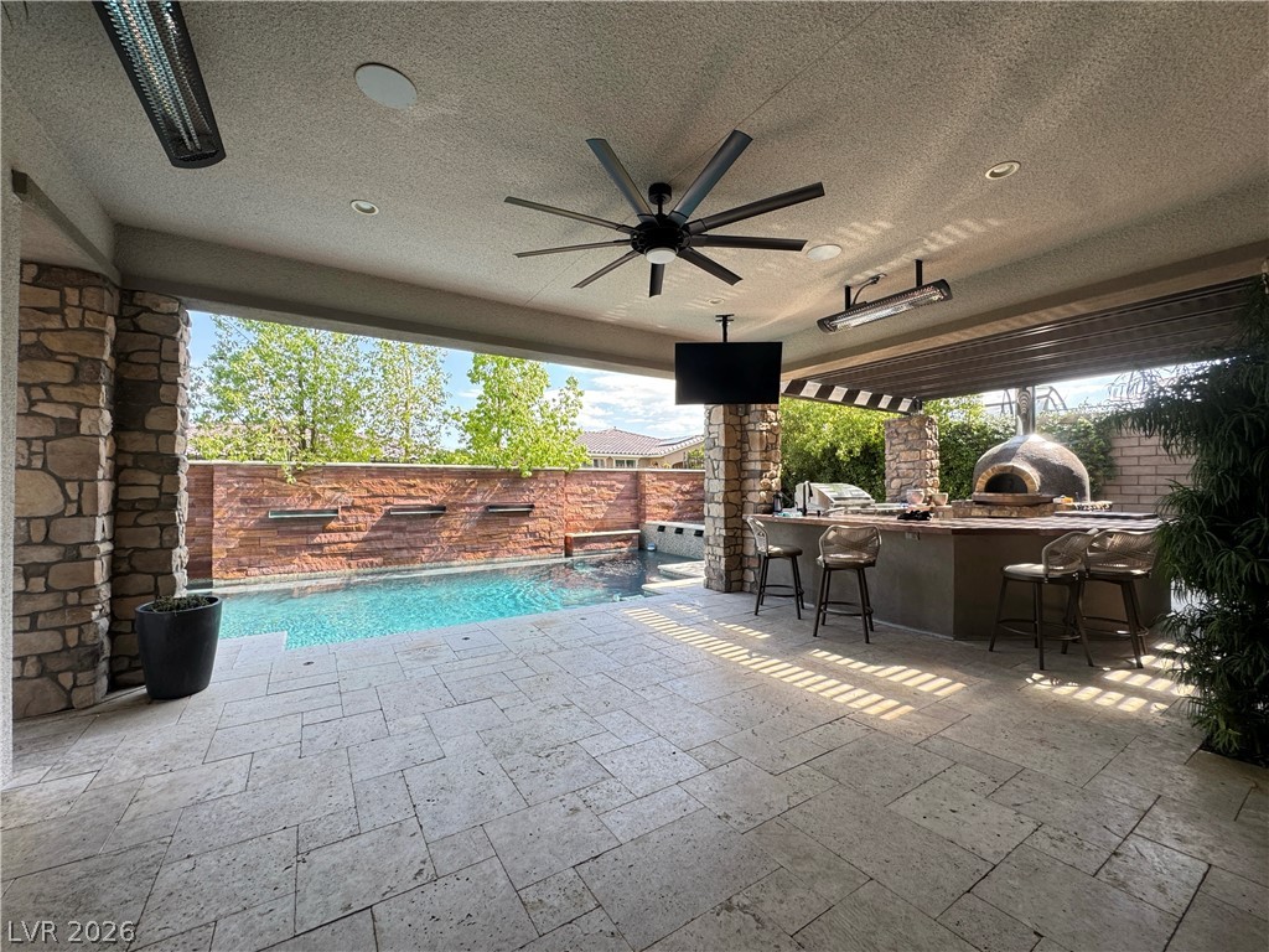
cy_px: 476
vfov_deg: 85.7
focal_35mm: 14
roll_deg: -1.2
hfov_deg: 102.1
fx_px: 513
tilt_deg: +0.5
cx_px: 634
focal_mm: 2.22
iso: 40
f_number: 2.2
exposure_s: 1/176
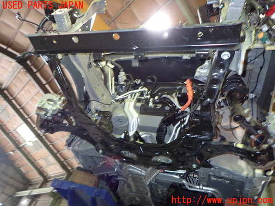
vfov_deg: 54.9
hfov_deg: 69.4
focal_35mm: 25
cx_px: 138
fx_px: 199
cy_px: 103
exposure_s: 1/30
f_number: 2
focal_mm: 4.5
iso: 400
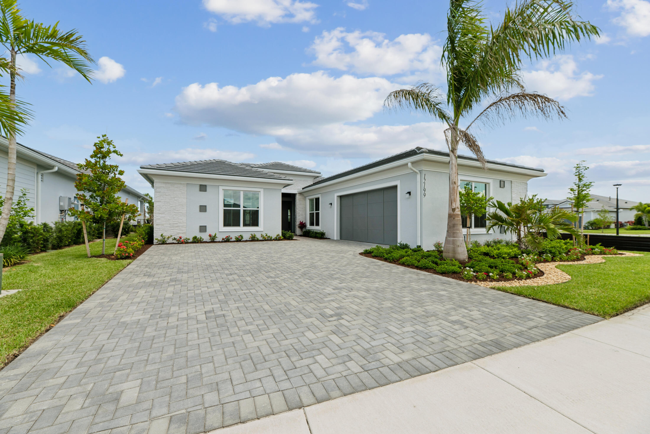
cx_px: 325
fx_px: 253
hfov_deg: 104.3
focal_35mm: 14
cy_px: 217
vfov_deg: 81.2
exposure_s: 1/200
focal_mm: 14
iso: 100
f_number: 9
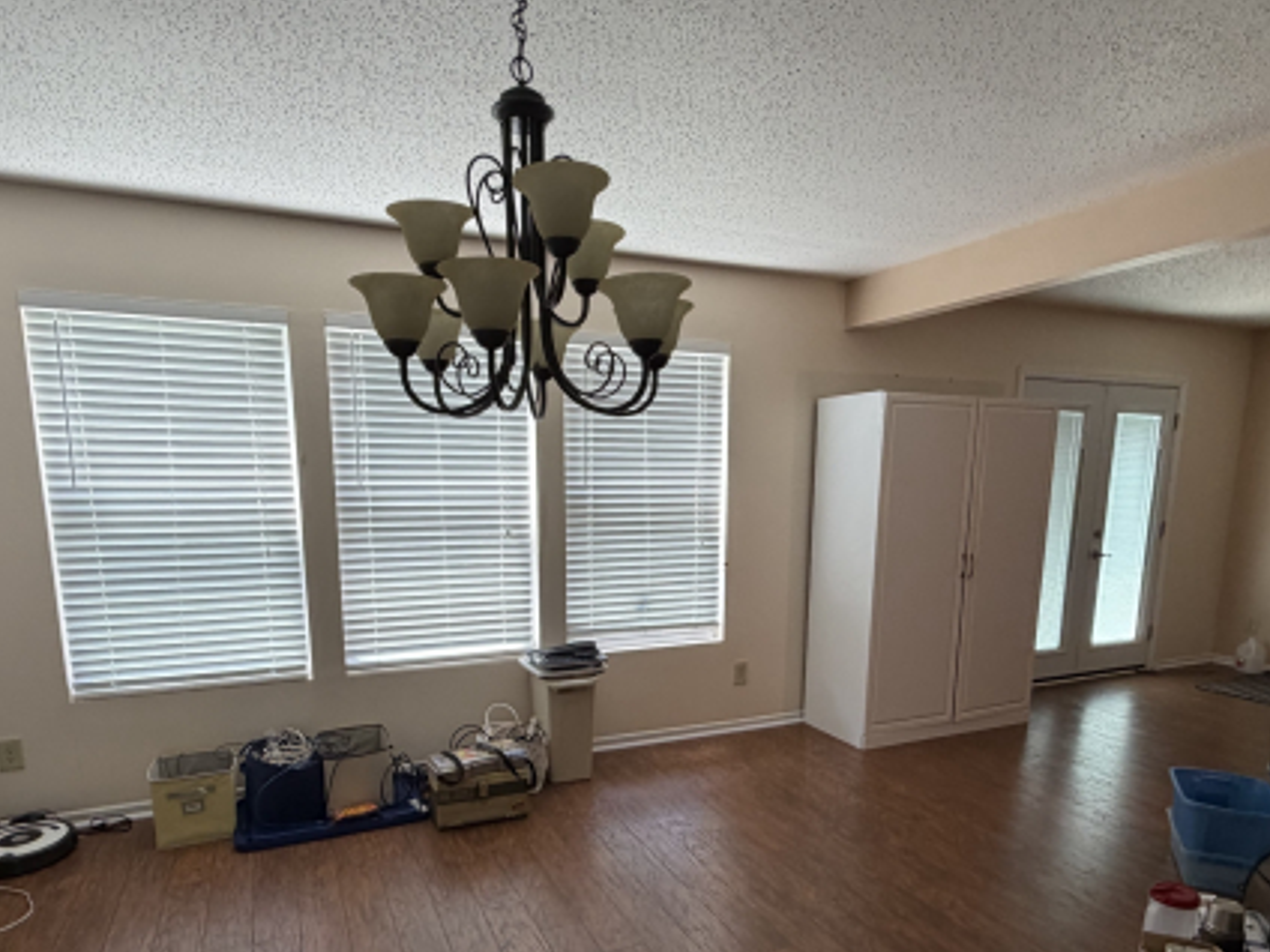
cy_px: 620
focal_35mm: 22
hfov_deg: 76.4
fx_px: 807
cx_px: 628
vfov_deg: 59.9
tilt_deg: -12.6
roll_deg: -1.3
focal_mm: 2.22
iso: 250
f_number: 2.2
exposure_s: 1/121
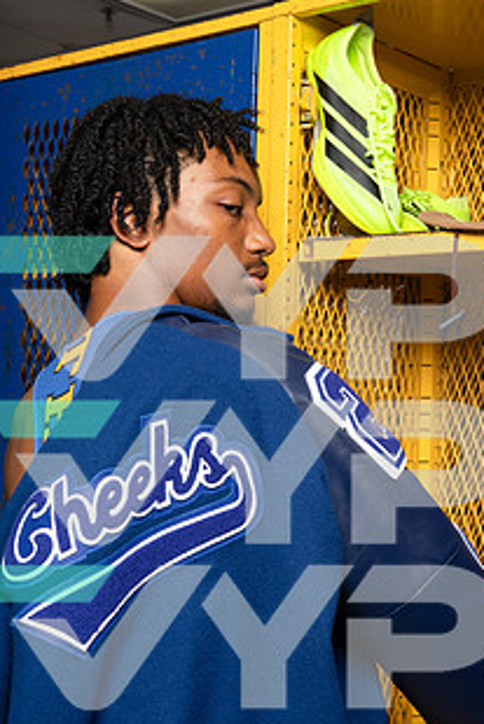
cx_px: 325
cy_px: 474
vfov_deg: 34.2
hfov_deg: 23.3
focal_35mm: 58
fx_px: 1168
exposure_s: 1/250
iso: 125
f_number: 8
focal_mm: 40
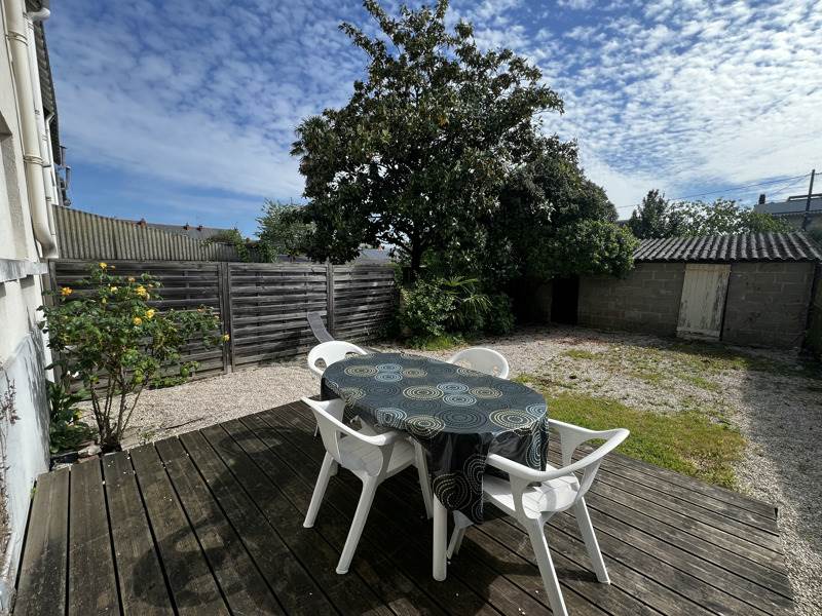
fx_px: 309
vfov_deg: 89.9
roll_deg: +0.2
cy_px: 308
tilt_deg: -7.5
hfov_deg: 106.2
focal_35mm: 13
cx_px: 411
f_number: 1.8
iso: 32
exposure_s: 1/539
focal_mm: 1.57
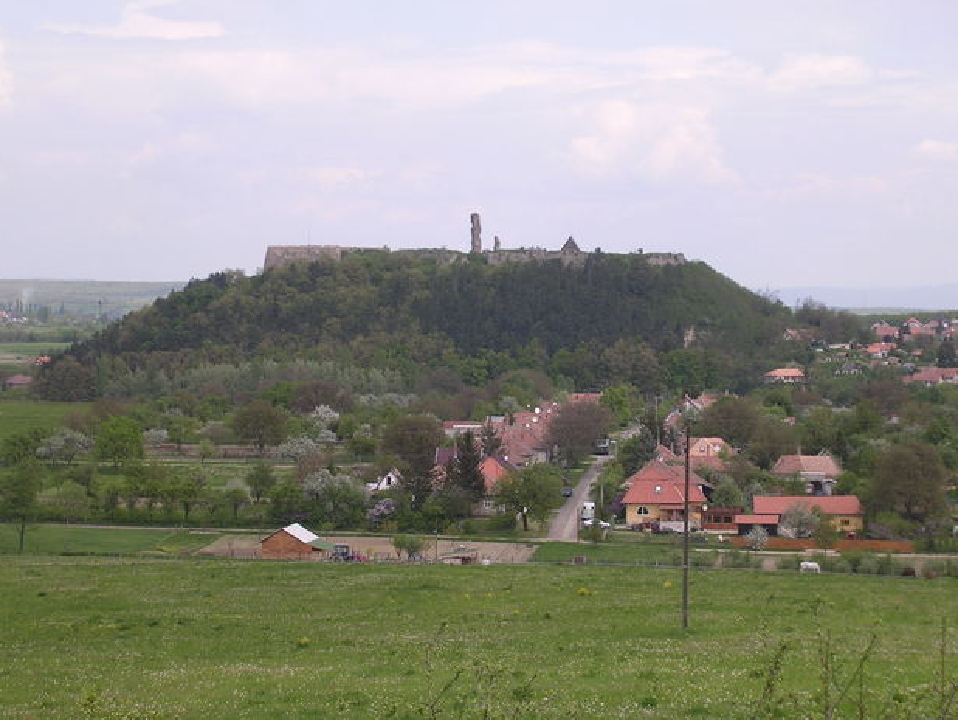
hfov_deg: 16.5
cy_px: 354
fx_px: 3295
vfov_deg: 12.5
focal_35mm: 119
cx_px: 485
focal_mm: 17.4
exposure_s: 1/268
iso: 100
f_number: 4.9
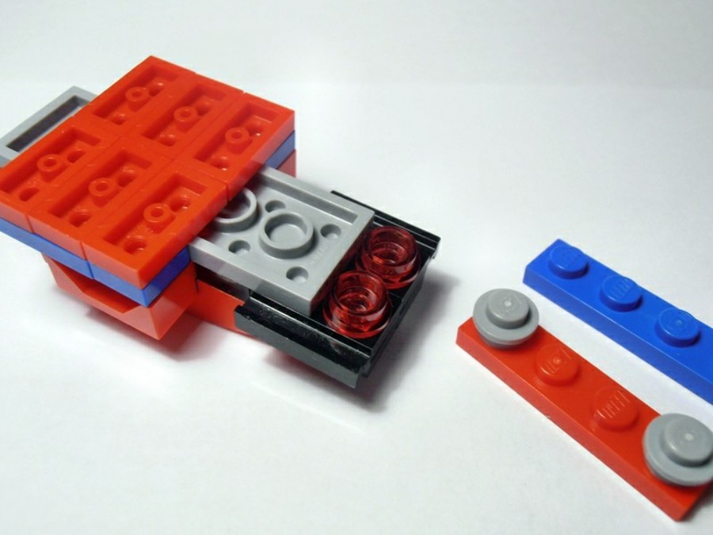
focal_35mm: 37
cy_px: 268
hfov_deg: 50.1
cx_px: 356
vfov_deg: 38.7
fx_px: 762
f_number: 3.9
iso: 80
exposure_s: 1/50
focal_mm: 6.61
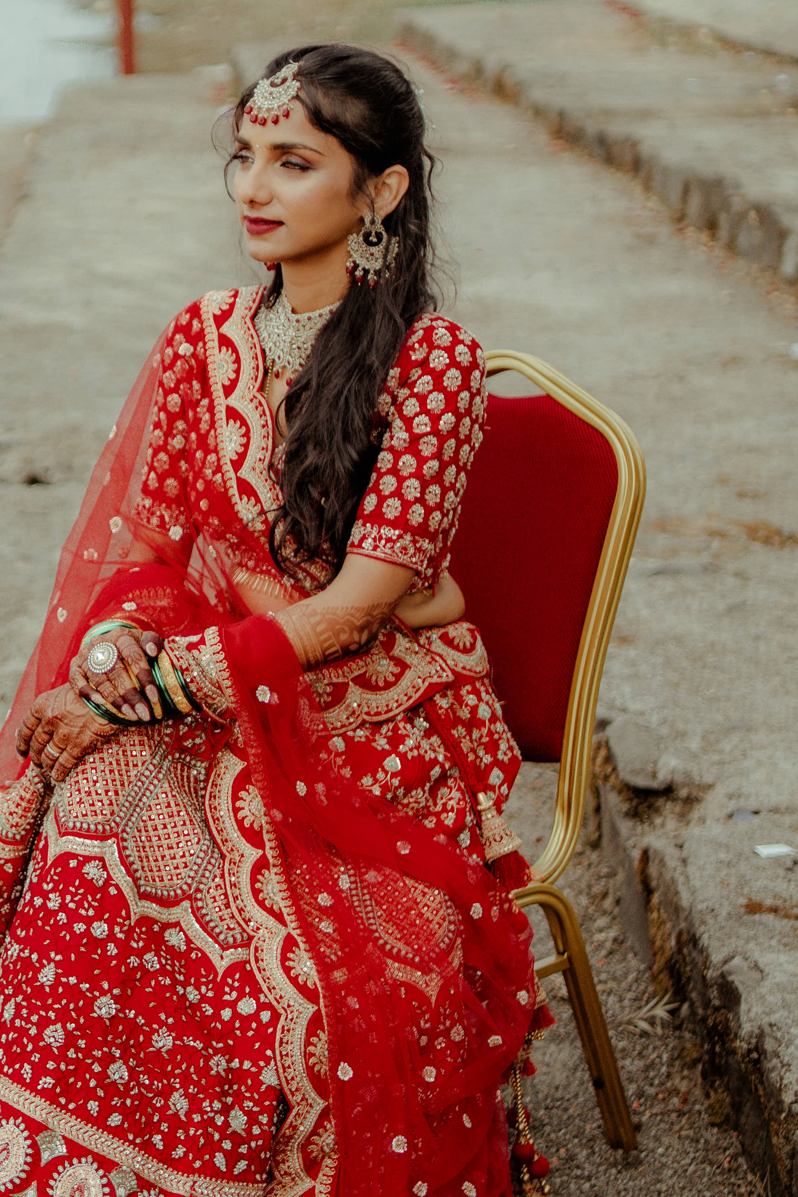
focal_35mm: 84
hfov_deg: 16.0
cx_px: 16
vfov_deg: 24.1
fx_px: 2793
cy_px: 409
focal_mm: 35
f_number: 1.4
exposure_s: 1/1600
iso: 200
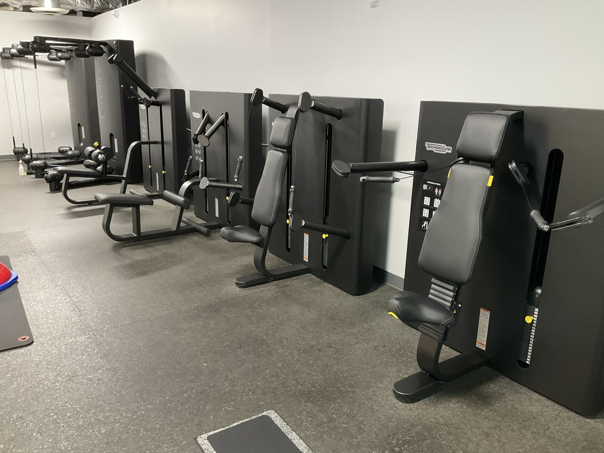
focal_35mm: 29
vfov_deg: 48.2
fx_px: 506
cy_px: 226
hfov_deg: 61.7
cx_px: 302
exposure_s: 1/40
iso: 250
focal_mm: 3
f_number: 1.8
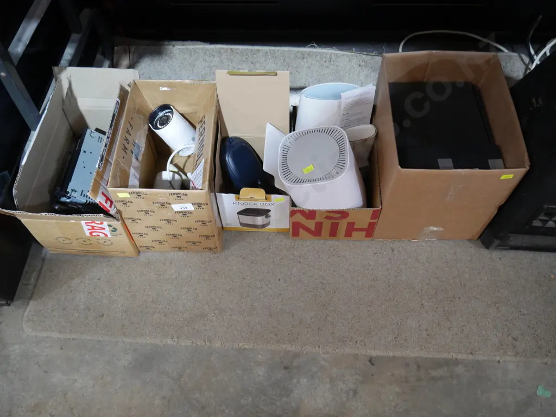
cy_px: 208
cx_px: 278
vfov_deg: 49.8
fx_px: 450
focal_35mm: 28
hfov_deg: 63.4
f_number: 4
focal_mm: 14
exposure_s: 1/60
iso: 1600
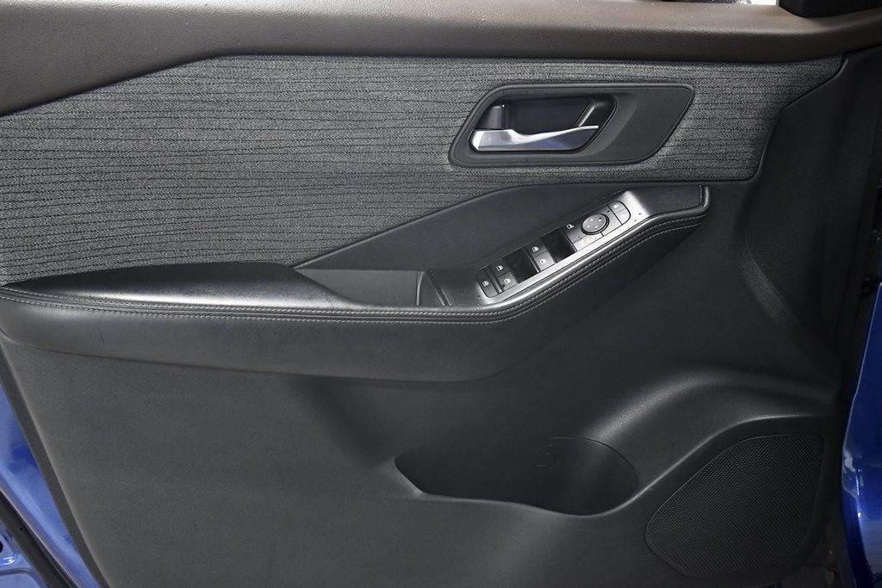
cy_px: 294
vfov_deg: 28.1
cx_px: 441
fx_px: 1176
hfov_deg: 41.1
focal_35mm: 48
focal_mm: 32
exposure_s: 1/125
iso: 2500
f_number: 5.6
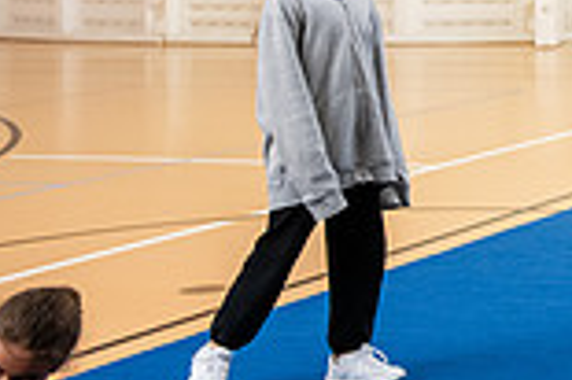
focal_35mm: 131
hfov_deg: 14.1
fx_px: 2079
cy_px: -142
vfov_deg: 10.2
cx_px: 996
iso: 3200
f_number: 4
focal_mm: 35
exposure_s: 1/200
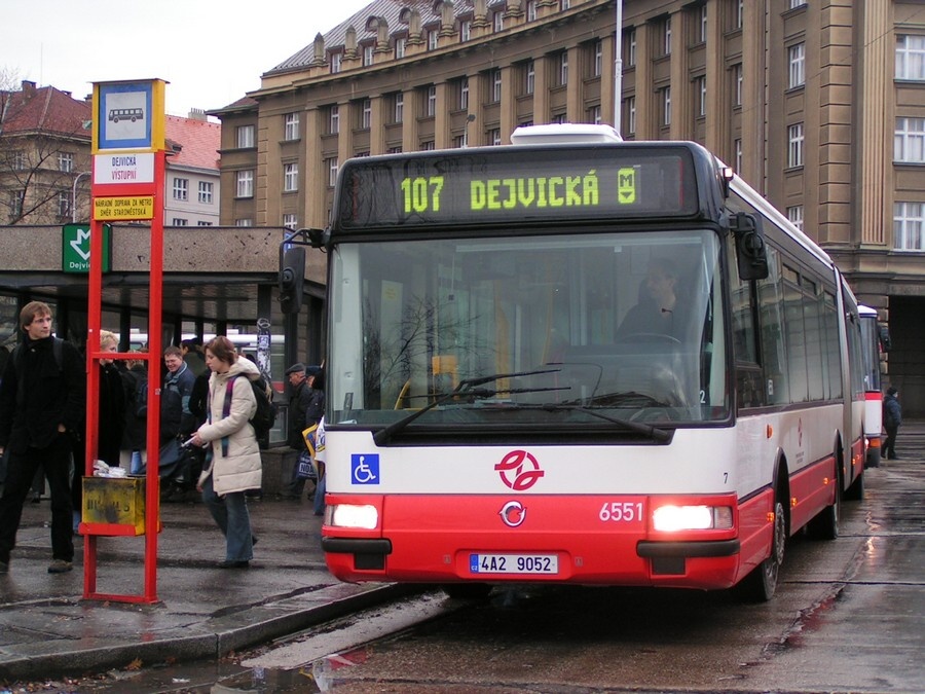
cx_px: 462
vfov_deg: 22.6
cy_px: 347
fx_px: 1737
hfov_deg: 29.8
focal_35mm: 65
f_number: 3.2
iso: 50
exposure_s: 1/125
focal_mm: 10
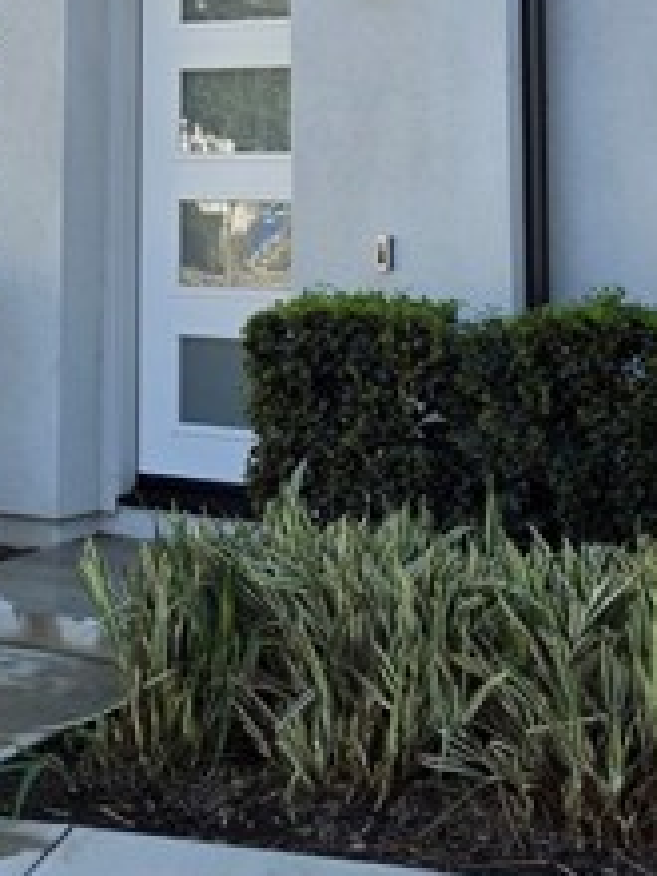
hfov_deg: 21.7
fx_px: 1696
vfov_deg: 27.3
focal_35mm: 67
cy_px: 0
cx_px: 135
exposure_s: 1/1677
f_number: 1.4
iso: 64
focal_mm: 6.5
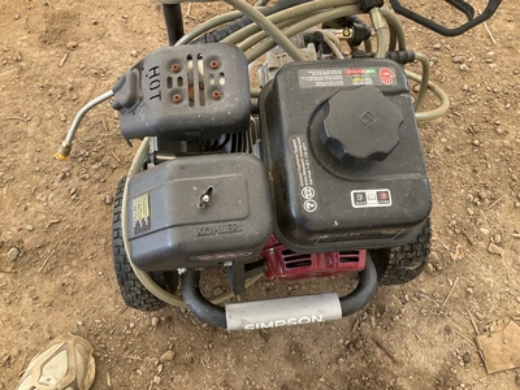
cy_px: 195
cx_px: 260
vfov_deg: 48.2
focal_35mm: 29
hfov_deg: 61.7
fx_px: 436
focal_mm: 3
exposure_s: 1/122
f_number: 1.8
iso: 64
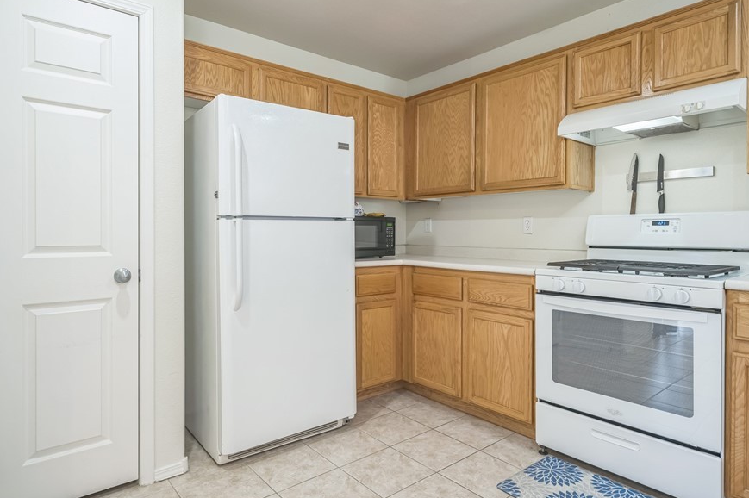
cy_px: 218
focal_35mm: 20
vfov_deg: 61.6
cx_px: 385
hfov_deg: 84.0
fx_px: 416
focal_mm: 16
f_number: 5.6
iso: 100
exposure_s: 1/8
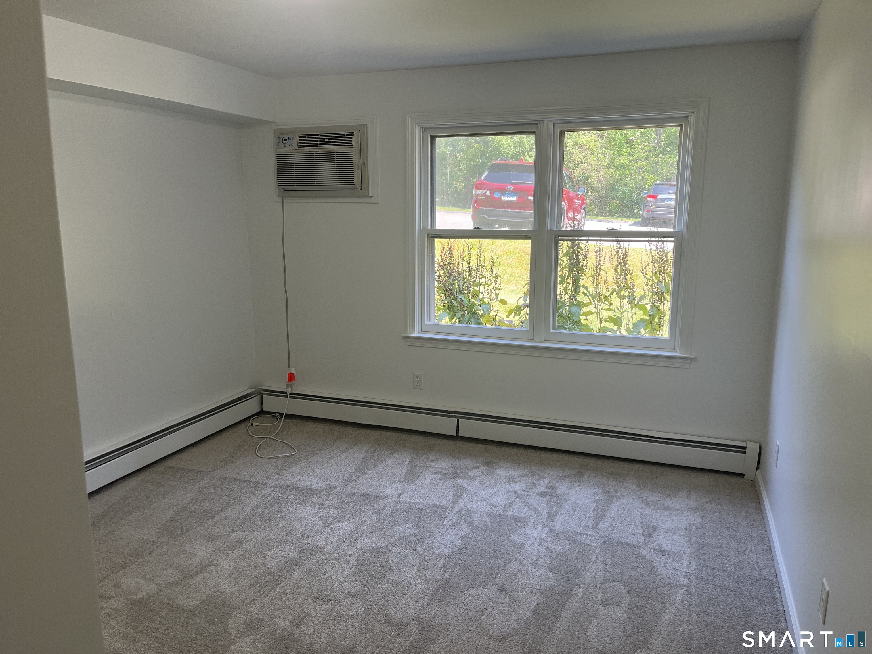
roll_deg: -0.7
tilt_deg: -11.6
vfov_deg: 53.1
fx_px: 655
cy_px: 327
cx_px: 436
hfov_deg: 67.3
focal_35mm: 26
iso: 64
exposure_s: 1/143
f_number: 1.6
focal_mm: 5.1
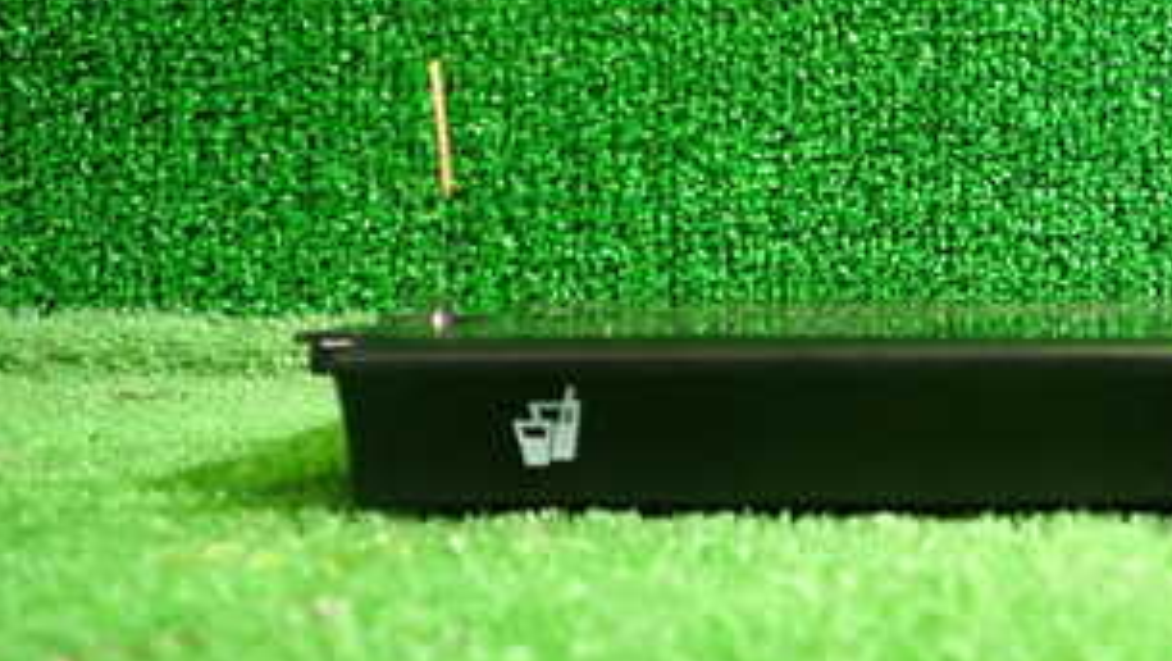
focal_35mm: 60
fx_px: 1866
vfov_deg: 20.1
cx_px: 1087
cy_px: 342
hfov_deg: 32.8
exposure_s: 1/30
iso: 320
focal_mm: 5.05
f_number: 2.2
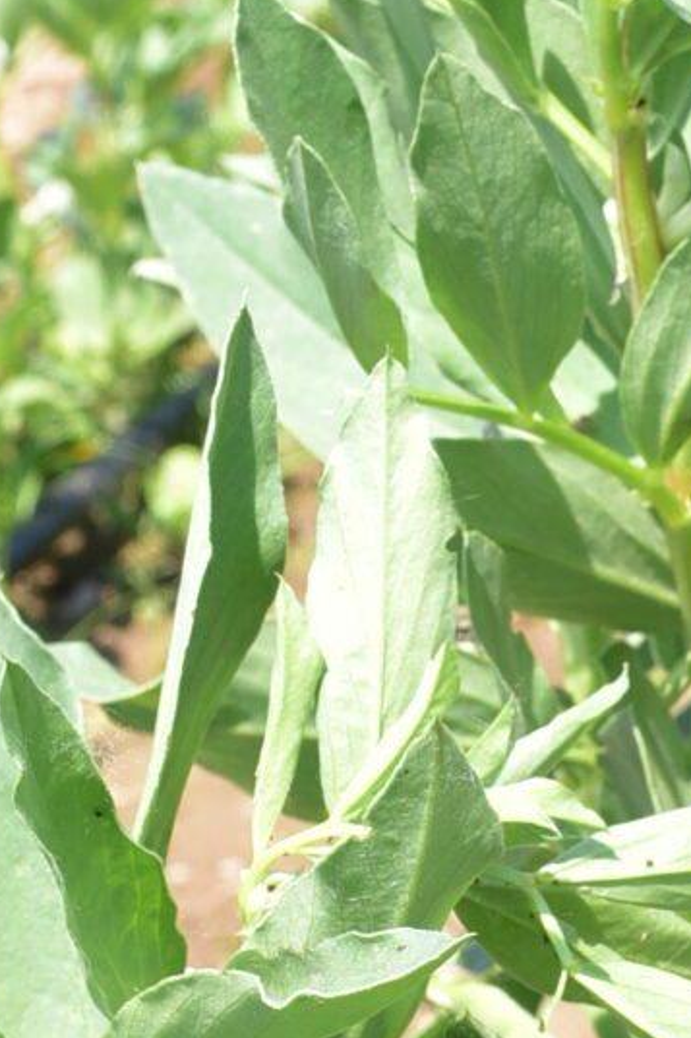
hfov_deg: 7.2
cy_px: 515
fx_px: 5502
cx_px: 667
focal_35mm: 191
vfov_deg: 10.8
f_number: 13
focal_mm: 40
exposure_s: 1/60
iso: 200
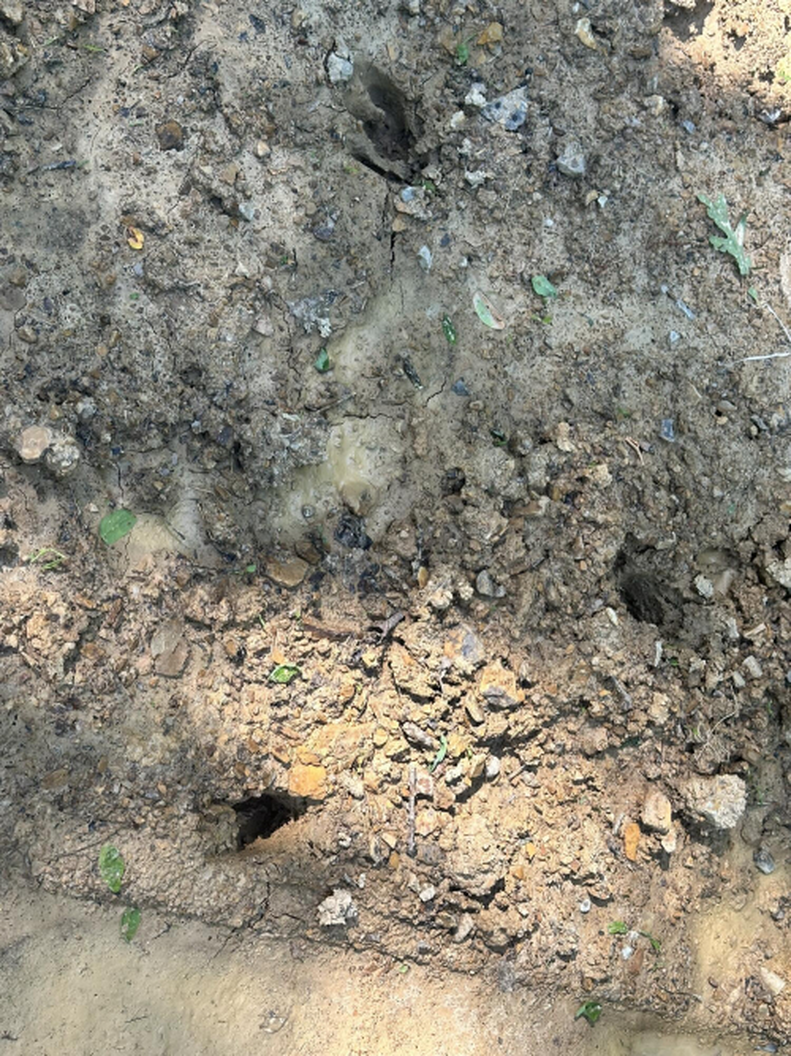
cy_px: 528
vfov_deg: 39.7
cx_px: 396
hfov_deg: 30.3
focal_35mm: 48
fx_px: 1463
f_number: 1.78
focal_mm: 6.86
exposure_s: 1/393
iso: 64
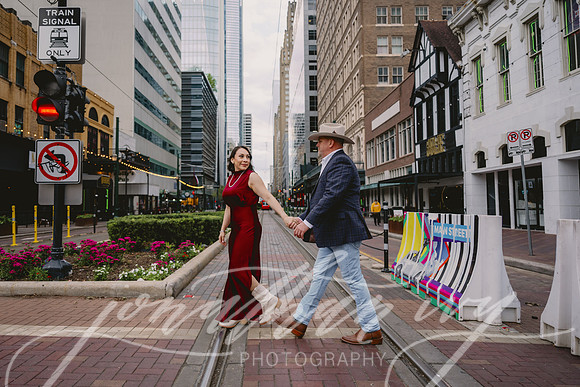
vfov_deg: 49.0
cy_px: 183
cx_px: 262
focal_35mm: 26
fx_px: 424
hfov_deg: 68.5
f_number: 2.8
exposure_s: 1/500
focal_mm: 24
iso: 250
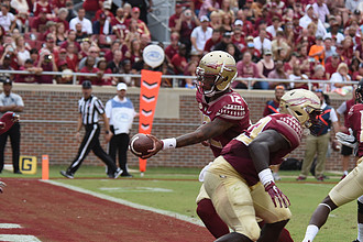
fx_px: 3105
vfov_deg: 4.5
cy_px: 146
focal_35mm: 308
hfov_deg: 6.7
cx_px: 196
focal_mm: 175
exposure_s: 1/800
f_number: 6.3
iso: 1250
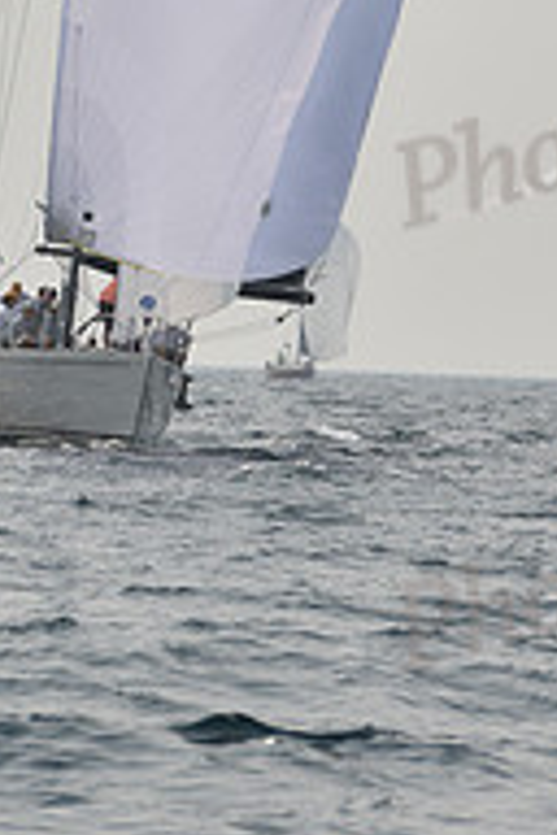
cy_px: -48
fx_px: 14017
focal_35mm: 604
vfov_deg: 3.4
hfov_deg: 2.3
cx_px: 172
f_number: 9
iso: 250
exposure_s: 1/1250
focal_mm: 200
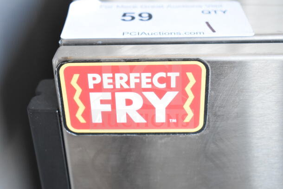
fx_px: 448
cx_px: 142
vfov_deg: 23.8
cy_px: 94
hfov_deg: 35.0
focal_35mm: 57
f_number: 5.6
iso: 1600
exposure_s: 1/125
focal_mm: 38
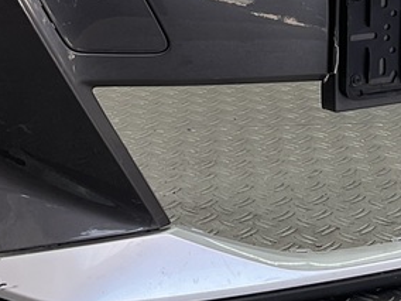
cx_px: 289
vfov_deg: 13.8
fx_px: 1193
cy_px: -103
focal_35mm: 103
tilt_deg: -7.8
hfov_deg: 19.0
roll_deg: +0.2
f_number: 1.8
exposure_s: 1/105
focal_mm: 3
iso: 16
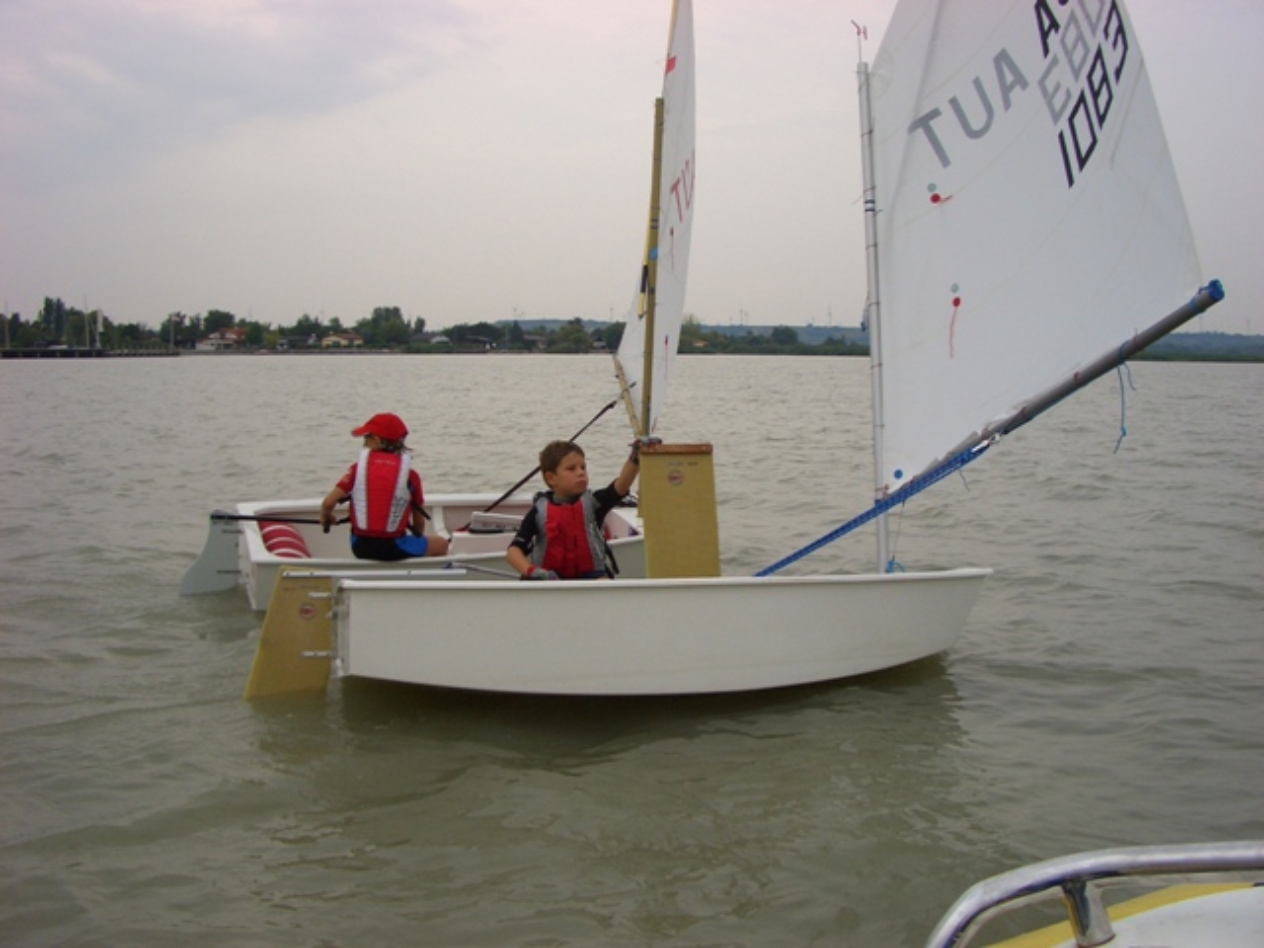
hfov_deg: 52.6
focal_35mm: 35
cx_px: 632
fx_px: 1278
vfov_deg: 40.7
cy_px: 474
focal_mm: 5.8
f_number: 4.3
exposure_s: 1/250
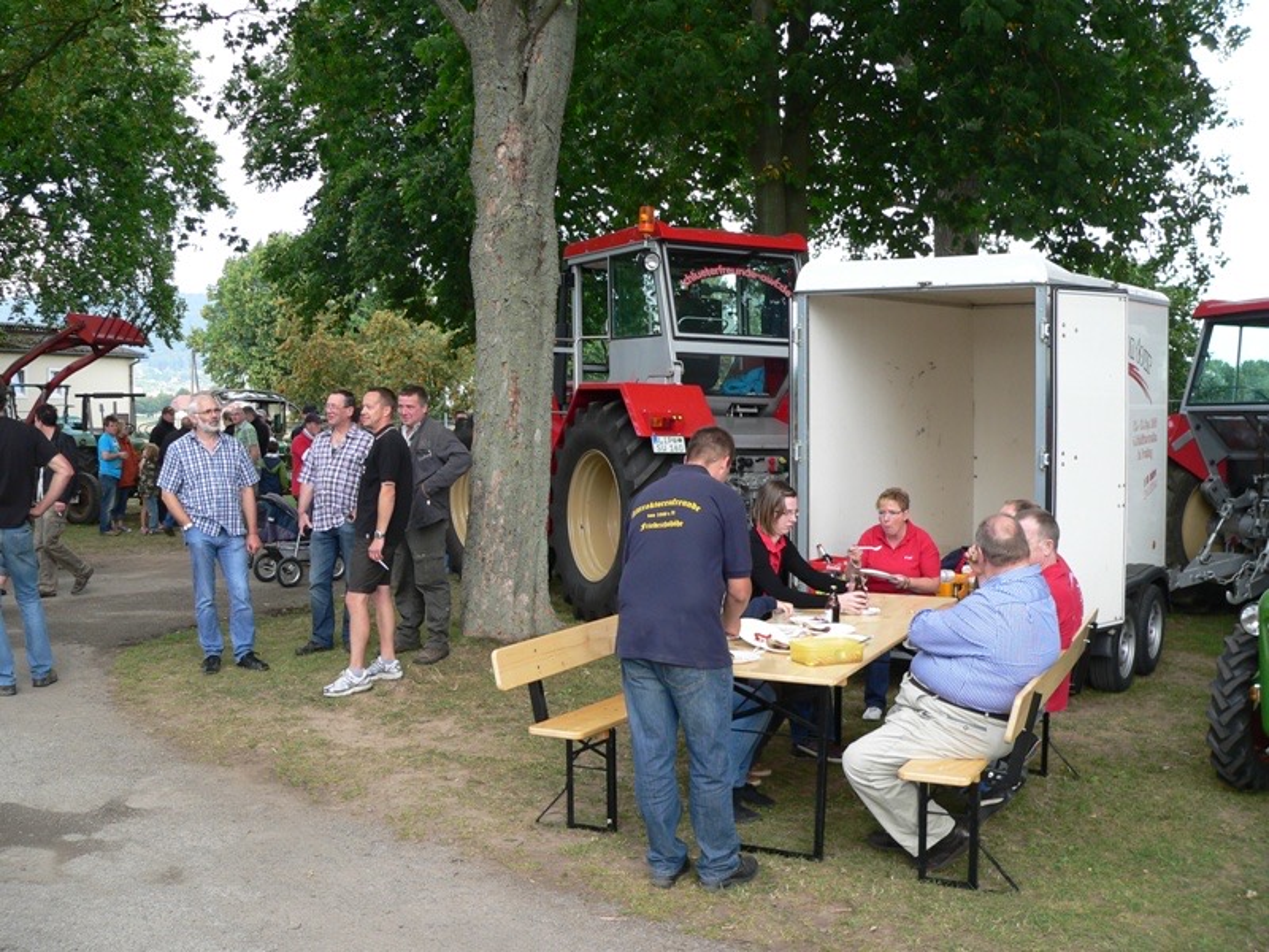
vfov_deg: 39.7
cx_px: 634
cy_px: 476
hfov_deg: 51.4
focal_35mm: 36
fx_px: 1320
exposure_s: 1/125
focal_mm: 6
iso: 80
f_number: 3.3
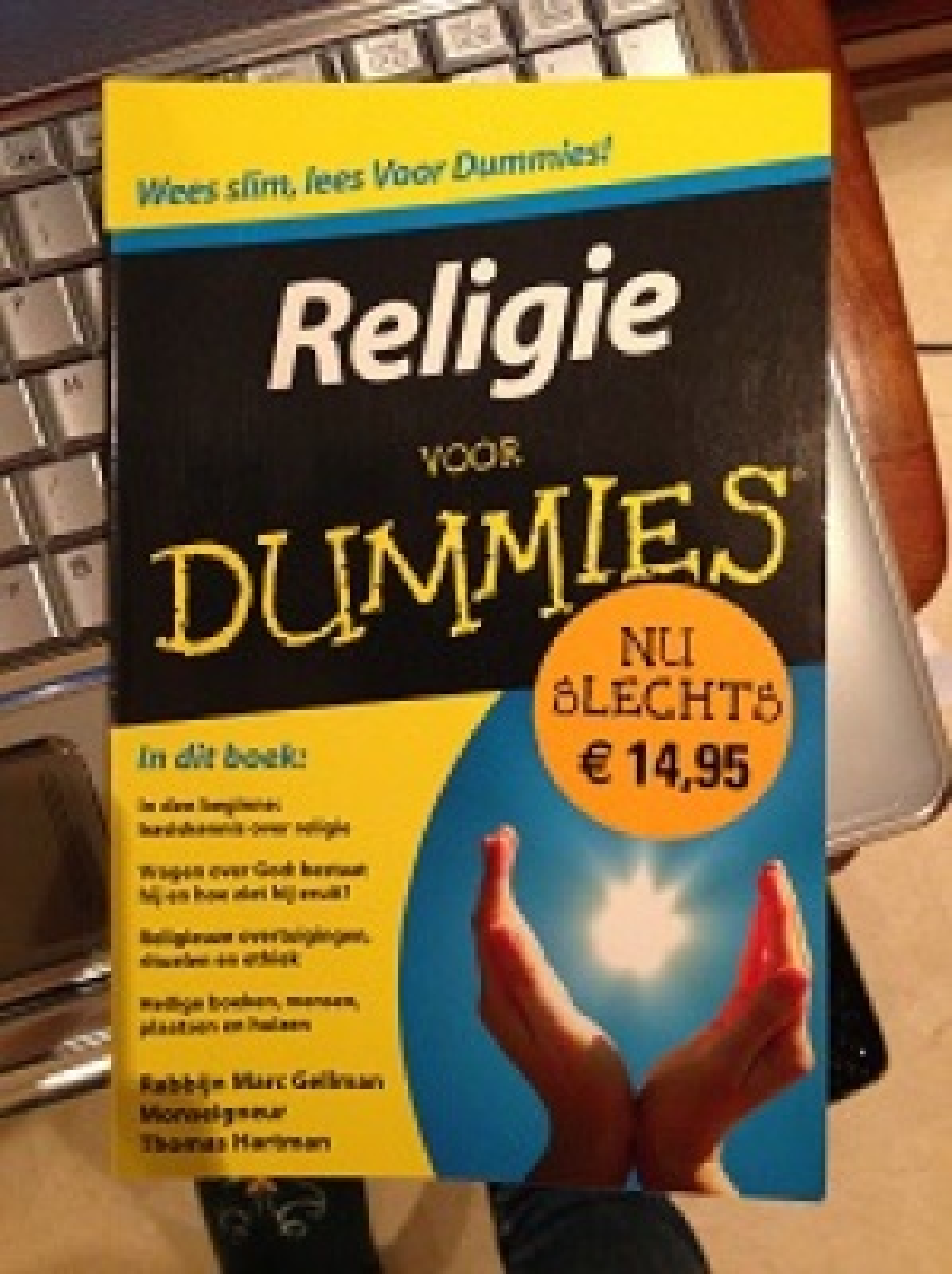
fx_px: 1213
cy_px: 637
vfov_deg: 55.4
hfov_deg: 42.9
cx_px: 476
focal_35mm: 33
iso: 250
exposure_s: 1/20
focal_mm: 4.12
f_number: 2.4
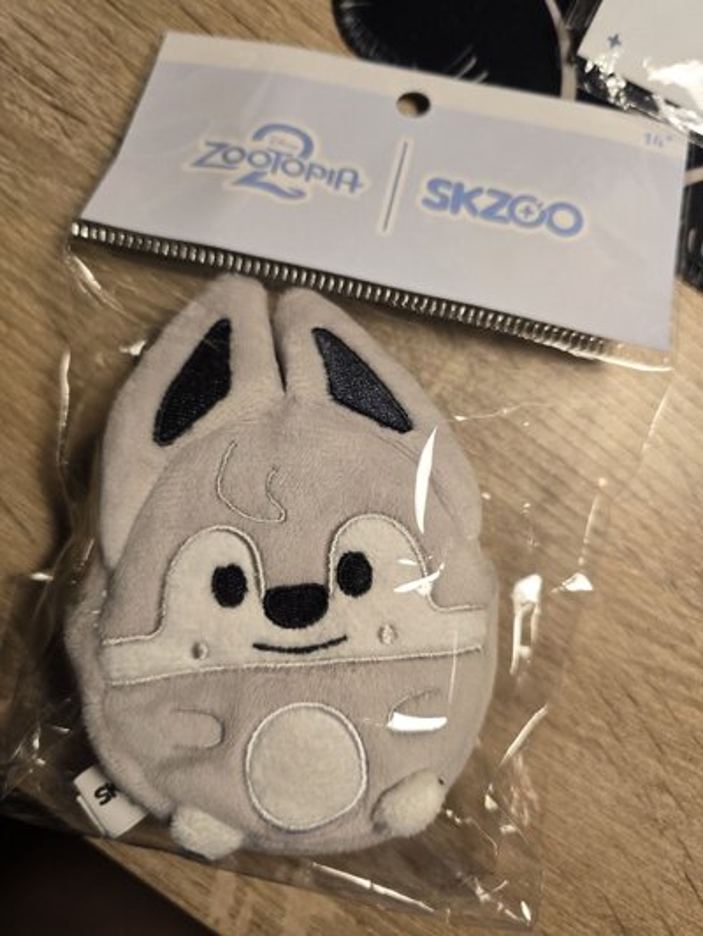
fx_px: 623
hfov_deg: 58.9
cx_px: 352
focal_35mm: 23
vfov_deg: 73.9
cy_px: 468
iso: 100
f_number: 1.7
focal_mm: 6.3
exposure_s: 1/120
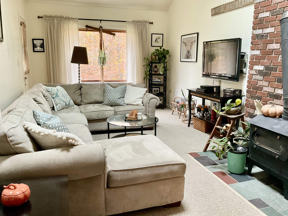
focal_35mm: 29
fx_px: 241
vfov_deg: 48.2
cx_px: 144
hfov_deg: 61.7
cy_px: 108
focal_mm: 3
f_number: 1.8
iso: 160
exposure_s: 1/60
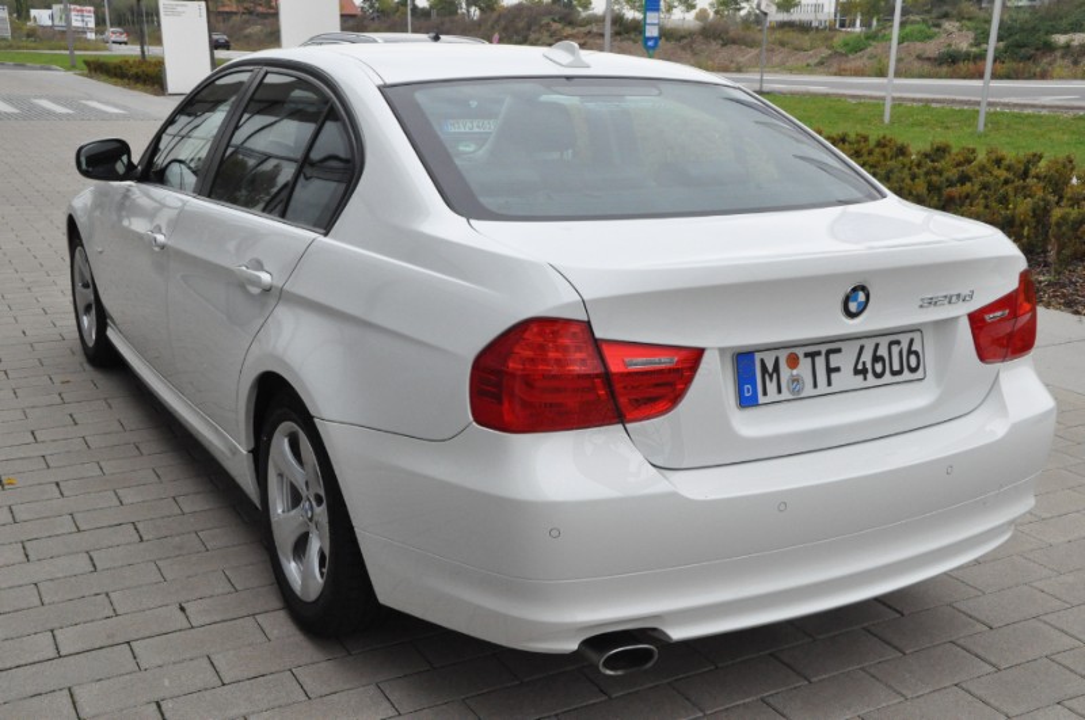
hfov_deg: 53.2
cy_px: 360
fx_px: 1083
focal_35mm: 36
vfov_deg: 36.8
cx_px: 542
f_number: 13
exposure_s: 1/640
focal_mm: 24
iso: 3200
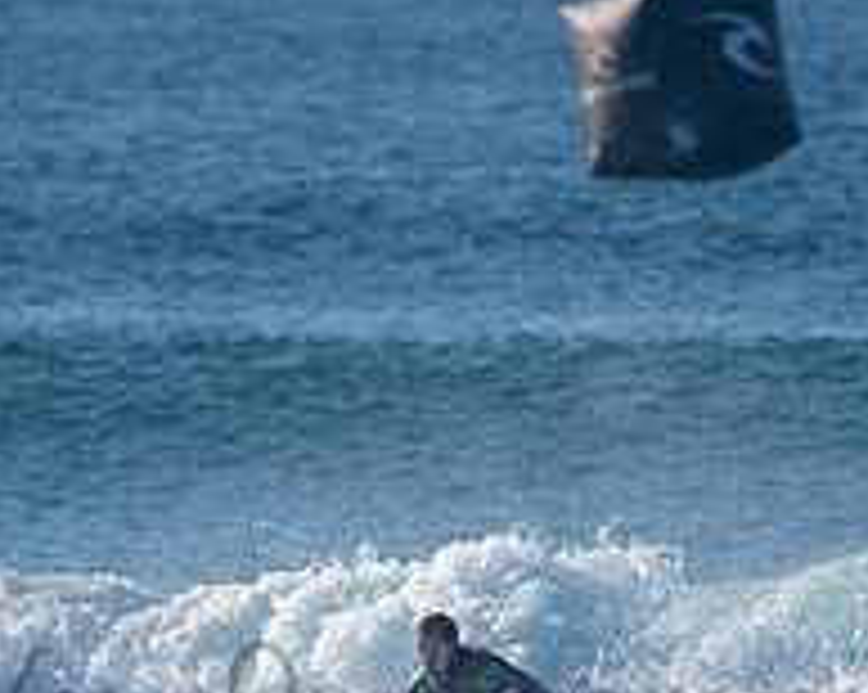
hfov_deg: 1.4
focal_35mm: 1412
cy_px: 673
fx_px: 36237
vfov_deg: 1.1
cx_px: 423
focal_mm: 500
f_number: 5.6
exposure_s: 1/2000
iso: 200
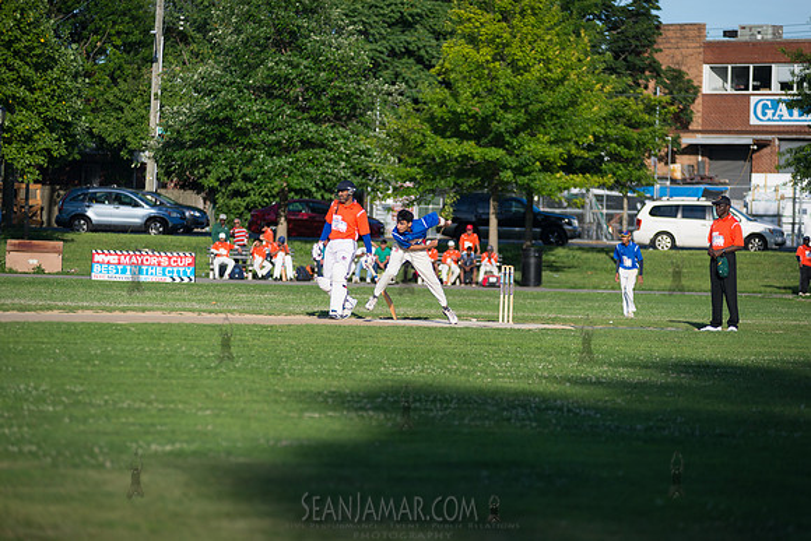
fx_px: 3492
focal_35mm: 155
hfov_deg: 13.2
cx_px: 406
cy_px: 270
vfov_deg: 8.9
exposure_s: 1/3200
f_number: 2.8
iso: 200
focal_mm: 155
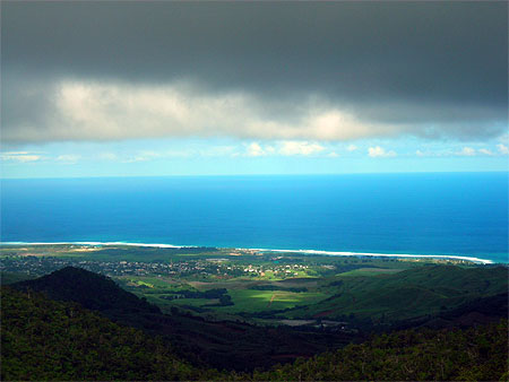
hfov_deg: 21.8
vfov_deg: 16.4
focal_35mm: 90
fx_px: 1324
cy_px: 191
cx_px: 254
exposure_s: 1/345
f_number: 4.6
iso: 50
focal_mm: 14.8
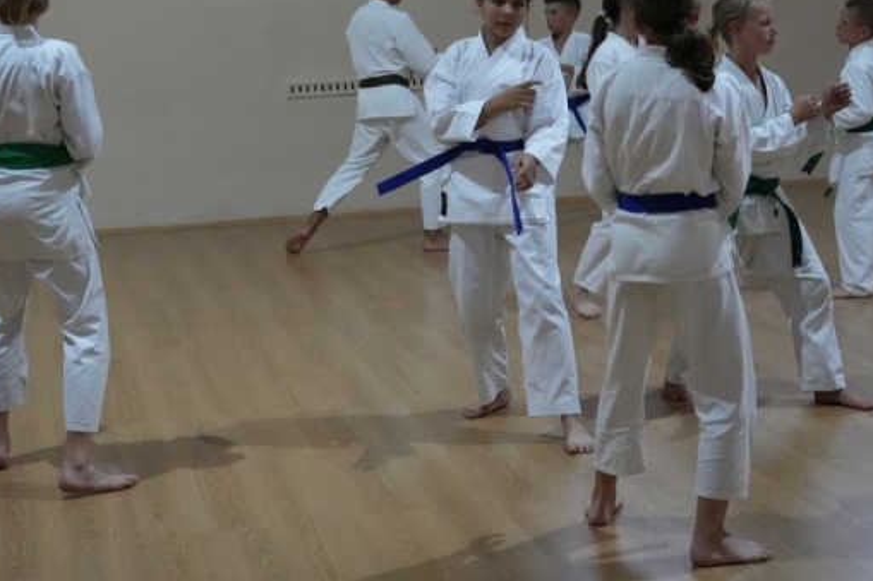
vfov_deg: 17.6
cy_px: 135
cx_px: 369
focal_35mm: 77
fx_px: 1867
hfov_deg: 26.3
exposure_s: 1/250
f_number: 4
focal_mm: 49
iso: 12800
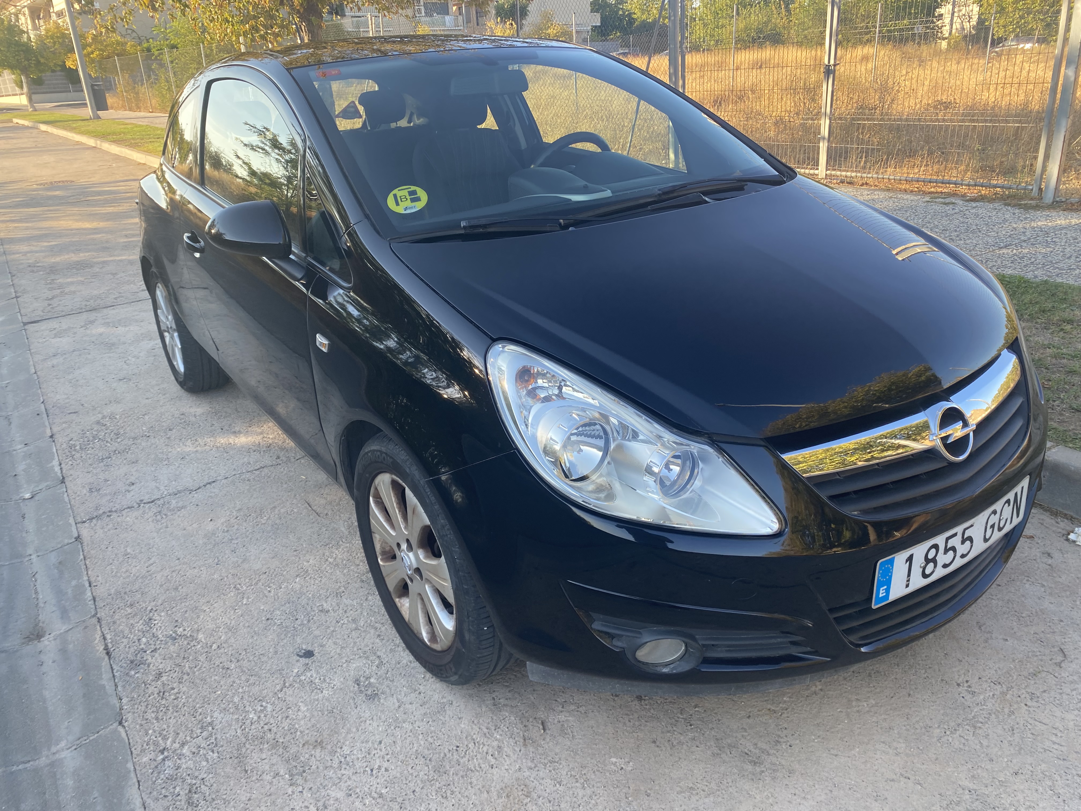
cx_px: 540
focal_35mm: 26
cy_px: 406
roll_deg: +3.6
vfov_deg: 53.1
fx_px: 812
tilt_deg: -22.0
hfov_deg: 67.3
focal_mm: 4.25
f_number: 1.8
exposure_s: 1/266
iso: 32
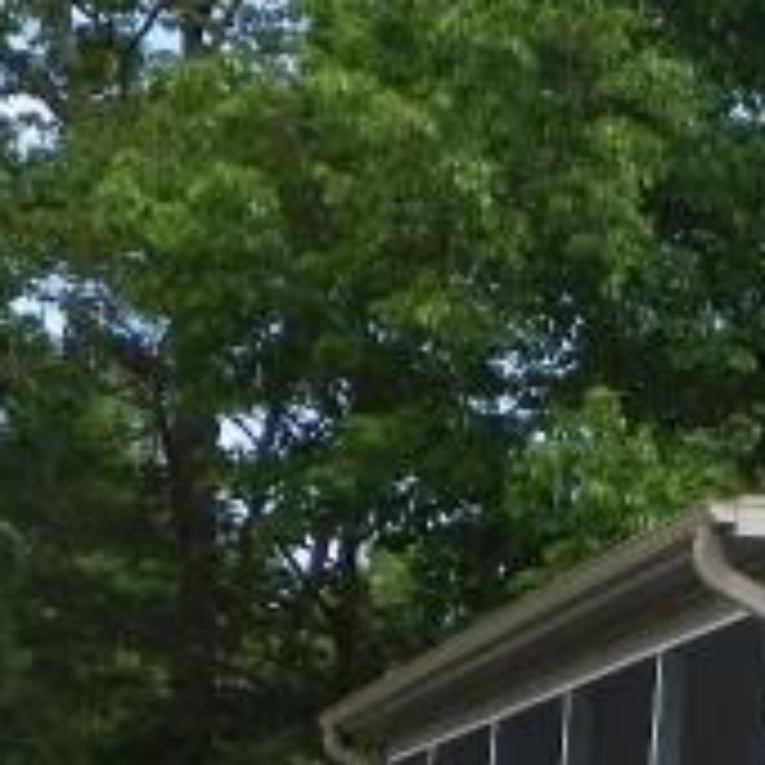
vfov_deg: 12.2
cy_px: 594
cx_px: 1040
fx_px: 3575
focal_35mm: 143
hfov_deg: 11.8
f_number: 4
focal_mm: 7.6
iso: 64
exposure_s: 1/320
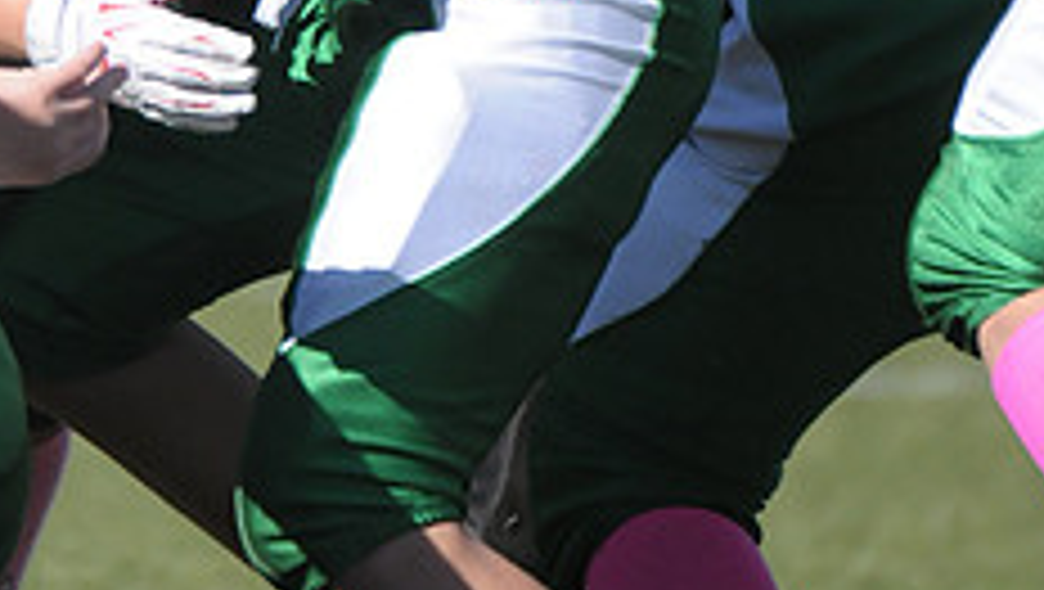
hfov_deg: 1.4
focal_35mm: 1567
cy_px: -383
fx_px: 43419
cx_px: 488
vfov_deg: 0.8
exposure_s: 1/6400
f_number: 4
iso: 1000
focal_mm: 400
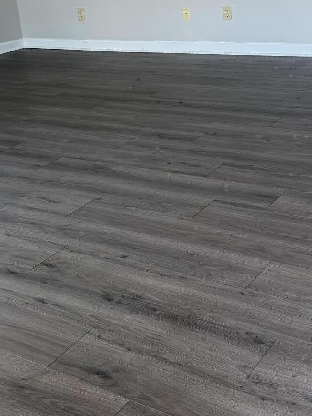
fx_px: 661
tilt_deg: -17.2
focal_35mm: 55
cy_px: 131
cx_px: 153
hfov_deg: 26.6
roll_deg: +5.7
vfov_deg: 34.5
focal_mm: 6.76
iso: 200
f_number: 1.78
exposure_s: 1/121
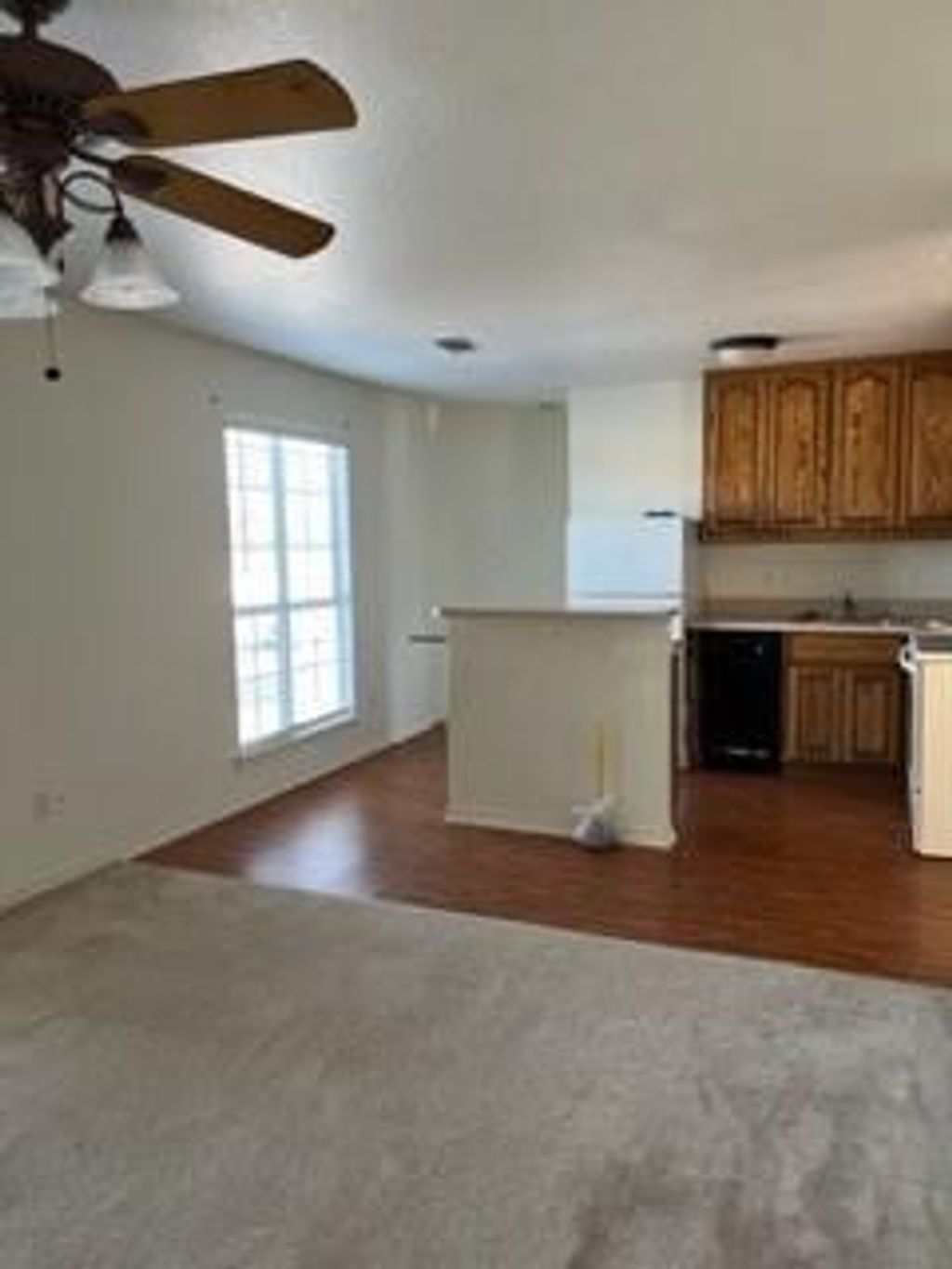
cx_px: 476
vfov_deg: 67.3
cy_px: 634
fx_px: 953
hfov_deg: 53.1
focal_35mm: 26
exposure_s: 1/121
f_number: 1.5
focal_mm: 5.7
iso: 125
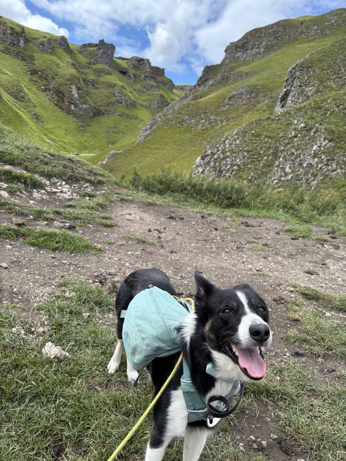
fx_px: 347
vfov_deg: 67.3
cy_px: 230
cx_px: 173
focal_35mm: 26
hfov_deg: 53.1
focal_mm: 5.96
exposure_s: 1/1477
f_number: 1.6
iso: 50
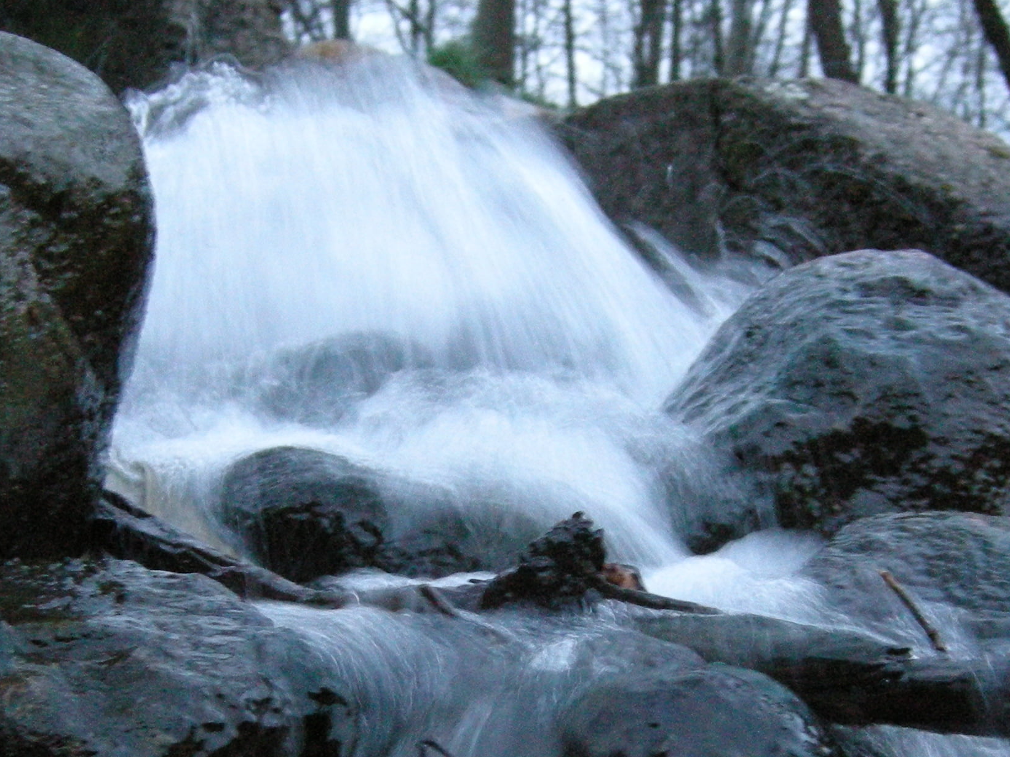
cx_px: 573
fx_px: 2334
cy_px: 667
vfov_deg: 18.2
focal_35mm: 80
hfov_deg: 24.4
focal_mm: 7.5
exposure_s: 1/11.4
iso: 400
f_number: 2.7
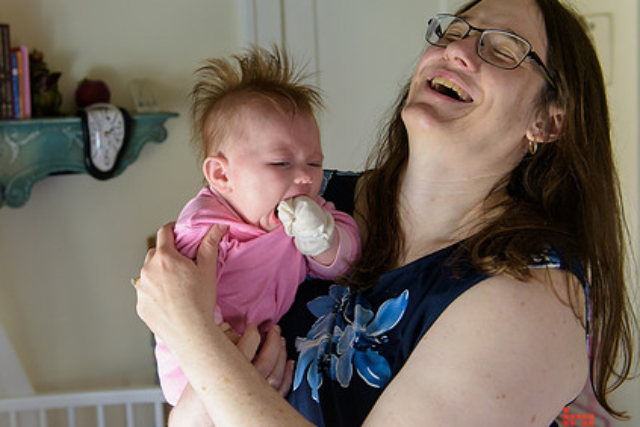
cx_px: 231
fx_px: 853
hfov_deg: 40.8
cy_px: 193
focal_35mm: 48
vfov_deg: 28.1
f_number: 3.2
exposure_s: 1/250
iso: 1600
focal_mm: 35
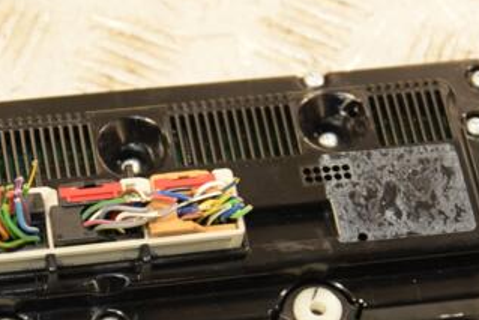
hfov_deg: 11.0
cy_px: 191
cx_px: 152
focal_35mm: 186
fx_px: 2476
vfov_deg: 7.4
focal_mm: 66
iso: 800
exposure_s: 1/160
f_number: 5.3
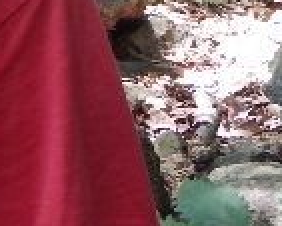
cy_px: -210
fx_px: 1662
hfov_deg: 8.8
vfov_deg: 7.5
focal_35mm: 199
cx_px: -380
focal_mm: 6.5
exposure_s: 1/30
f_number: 4
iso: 125
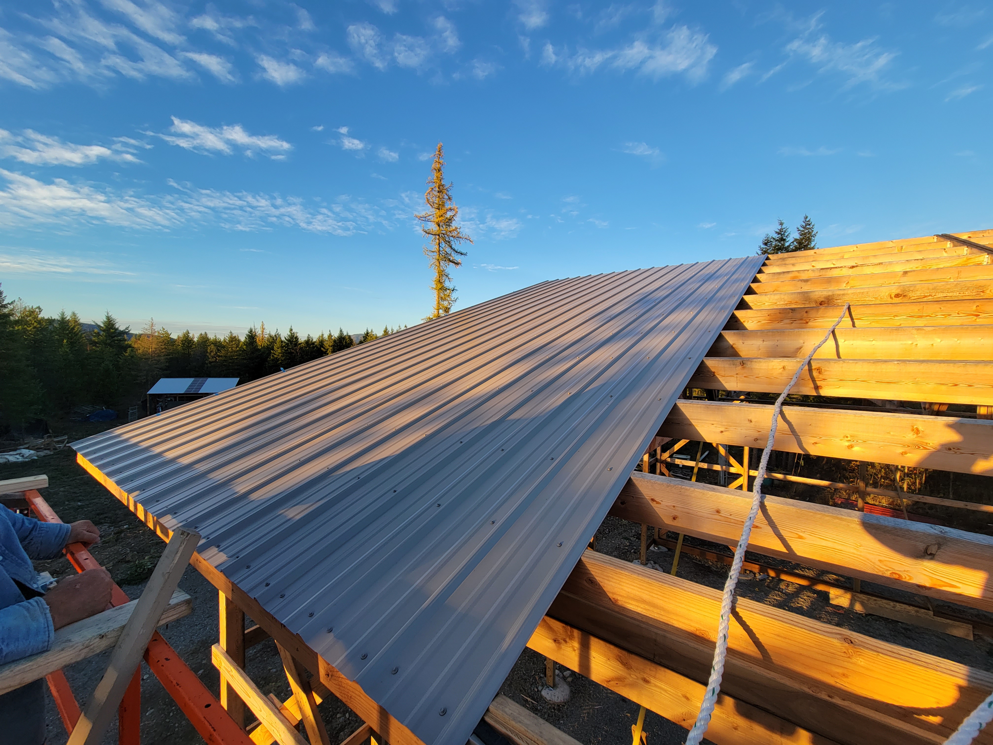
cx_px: 496
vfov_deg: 89.9
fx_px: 373
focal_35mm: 13
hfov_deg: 106.2
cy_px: 372
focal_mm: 2.2
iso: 50
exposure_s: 1/387
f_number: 2.2
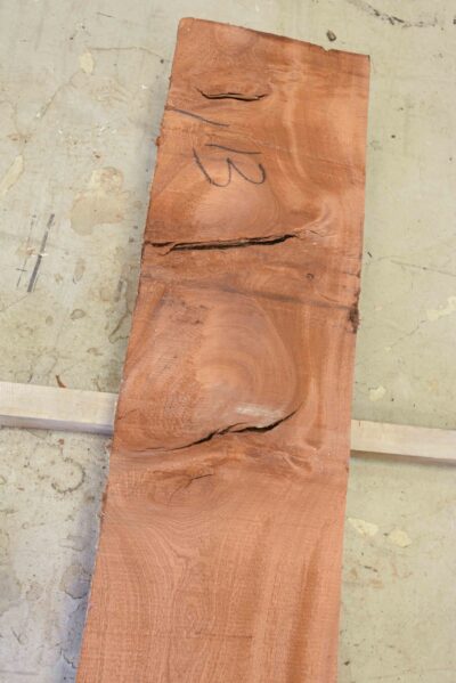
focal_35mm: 35
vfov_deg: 54.4
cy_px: 342
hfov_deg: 37.9
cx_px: 228
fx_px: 664
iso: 400
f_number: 5
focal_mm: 35
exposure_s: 1/100
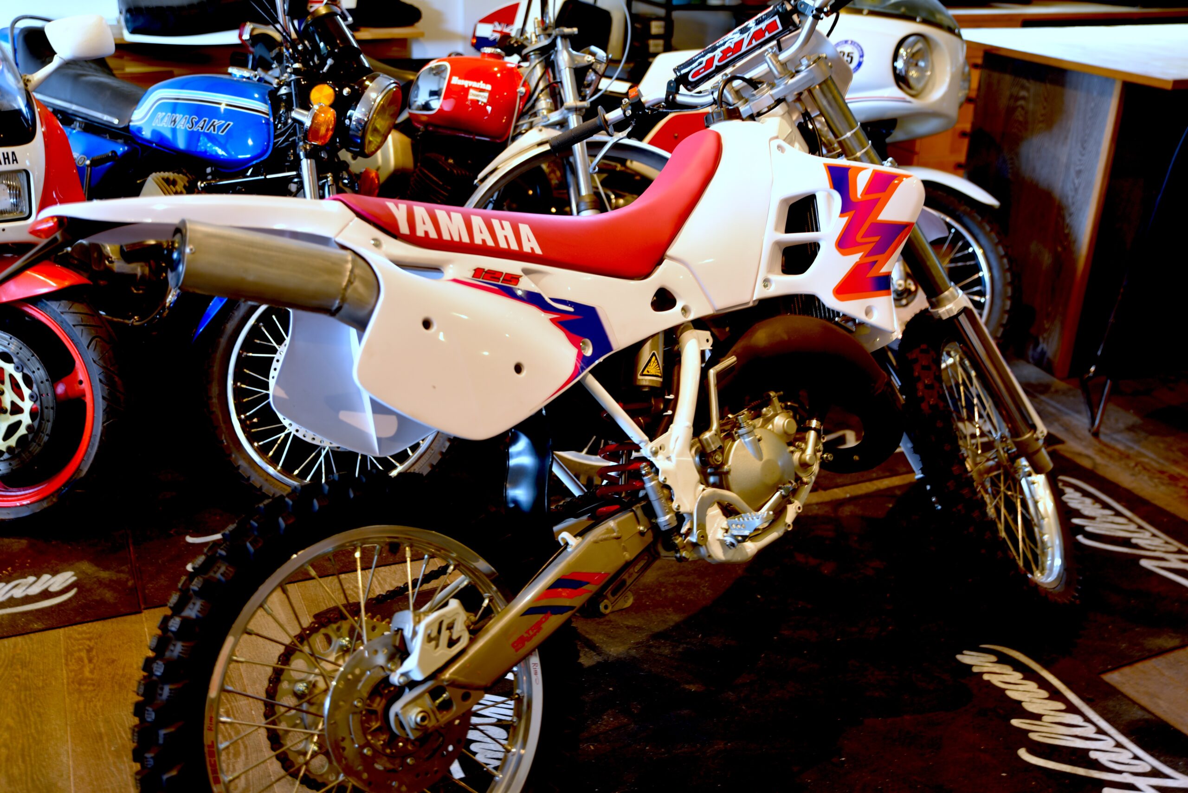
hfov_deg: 48.4
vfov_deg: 33.4
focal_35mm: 40
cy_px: 396
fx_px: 1320
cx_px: 594
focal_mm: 40
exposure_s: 1/5
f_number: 2.8
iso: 100
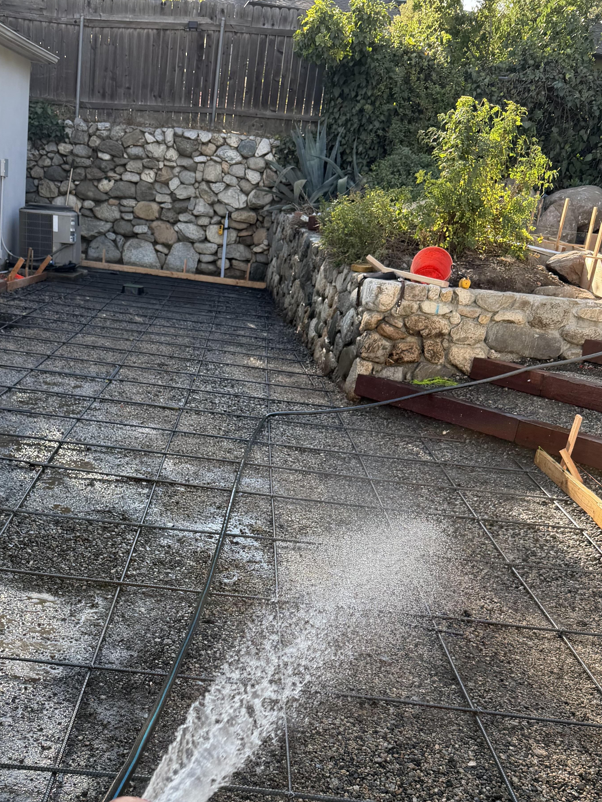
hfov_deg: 37.3
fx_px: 881
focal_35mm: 38
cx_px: 200
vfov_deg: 47.4
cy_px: 589
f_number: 1.78
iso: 80
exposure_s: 1/514
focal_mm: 6.76
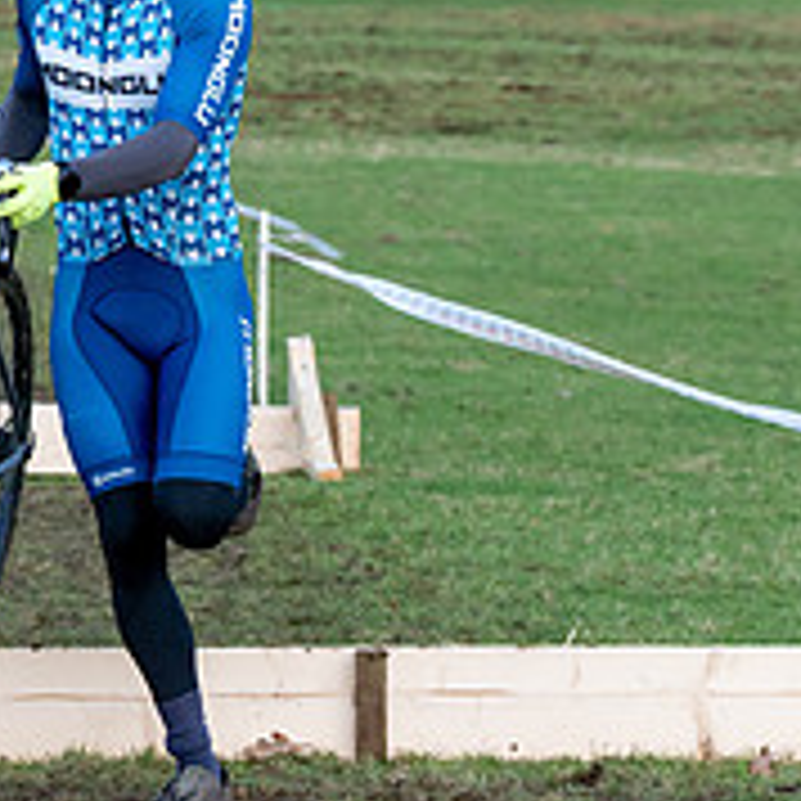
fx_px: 5157
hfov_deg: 8.9
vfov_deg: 8.8
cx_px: 166
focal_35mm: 197
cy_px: 11
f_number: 4
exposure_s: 1/1000
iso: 2000
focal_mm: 70
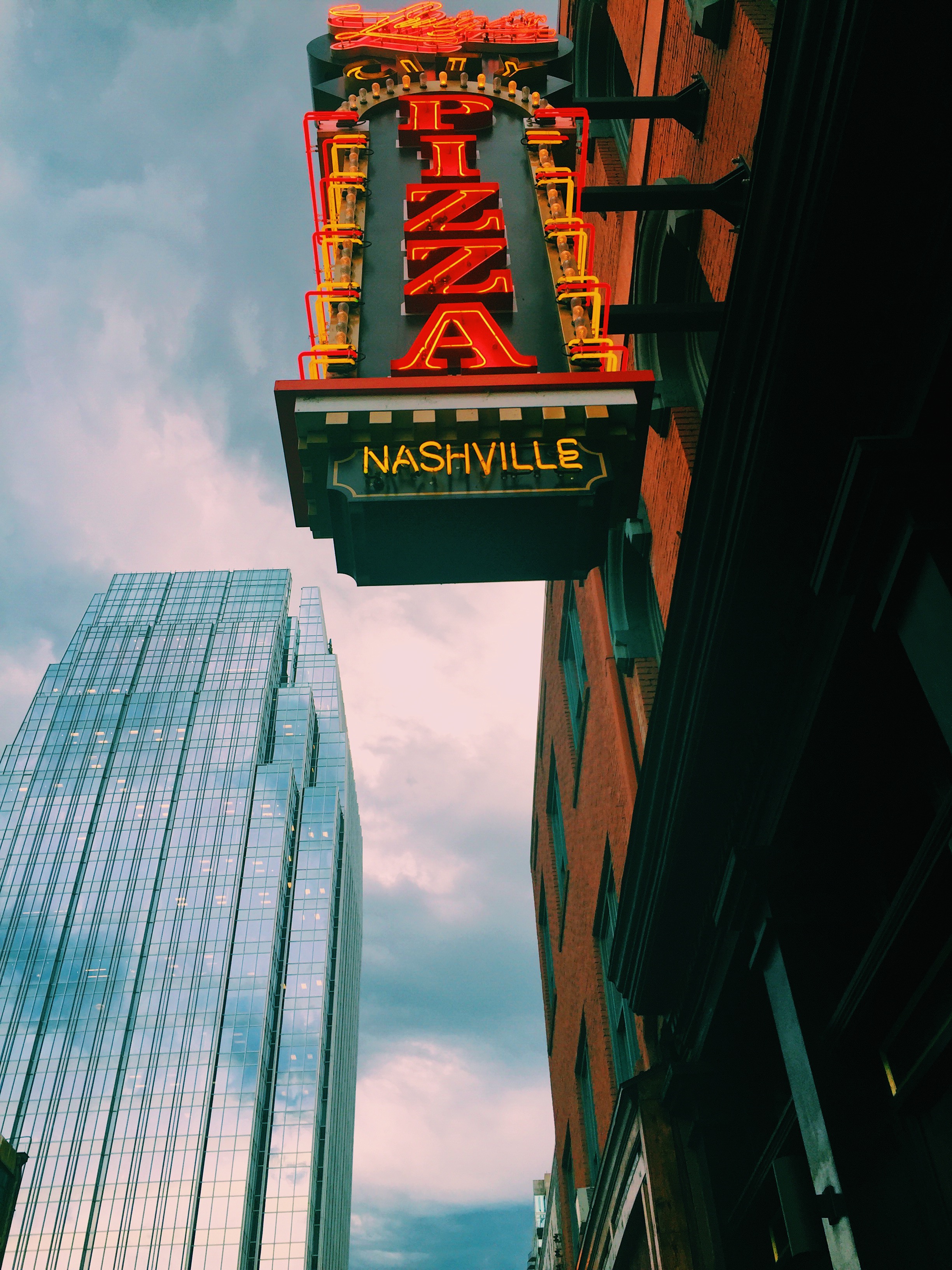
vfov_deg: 61.7
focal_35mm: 29
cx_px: 476
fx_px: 1063
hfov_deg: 48.2
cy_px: 635
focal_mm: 4.15
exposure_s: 1/260
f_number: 2.2
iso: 32
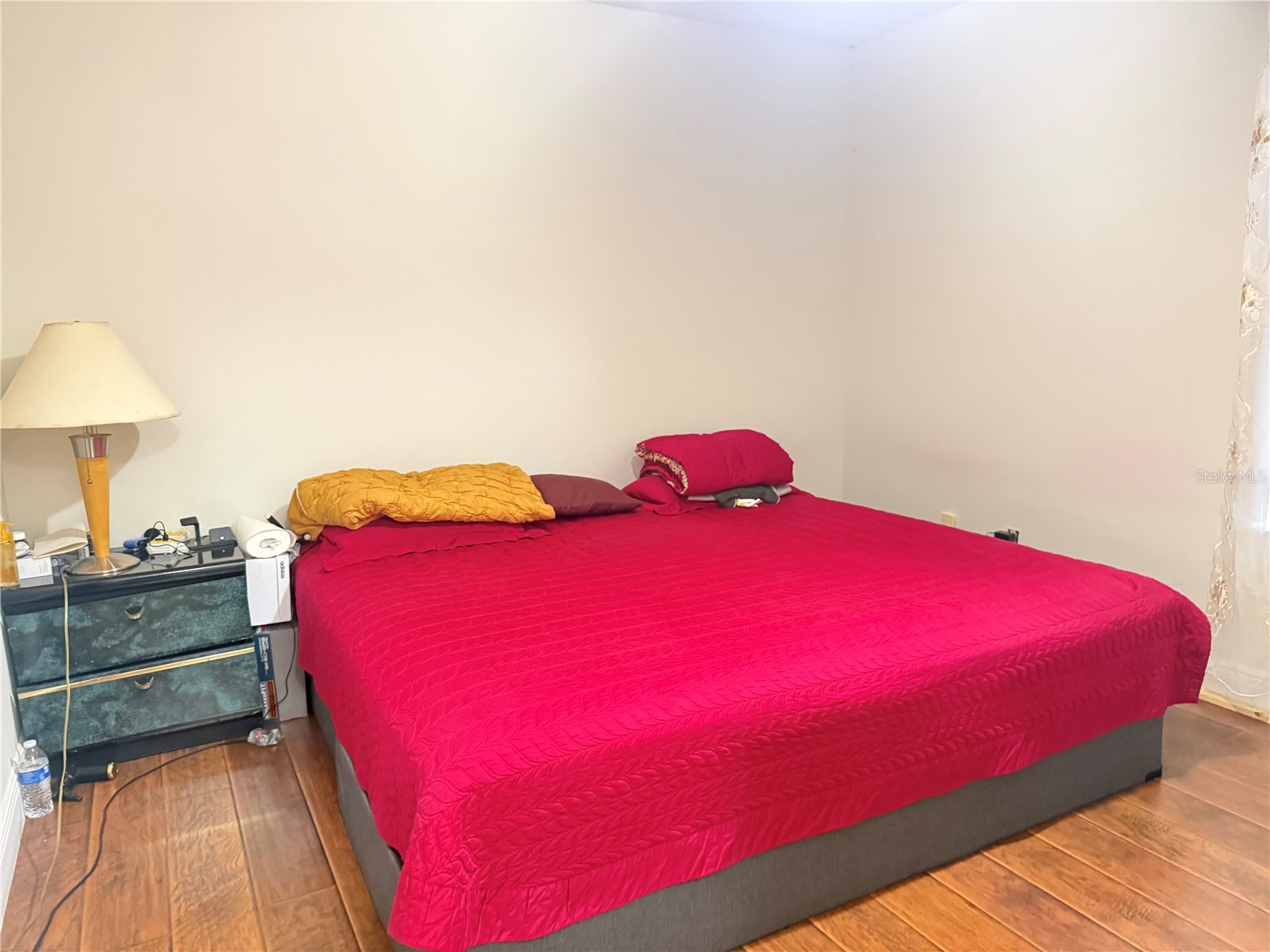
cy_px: 476
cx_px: 635
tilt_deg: -9.1
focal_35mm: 24
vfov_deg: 56.8
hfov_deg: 71.6
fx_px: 881
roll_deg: +1.7
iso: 1600
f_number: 1.78
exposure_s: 1/17
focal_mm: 6.76
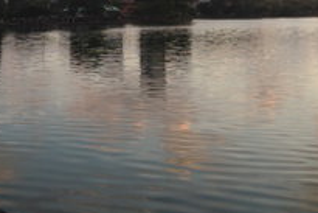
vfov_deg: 19.7
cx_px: 39
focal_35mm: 67
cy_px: -3
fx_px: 592
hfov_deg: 29.0
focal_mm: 4.12
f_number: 2.4
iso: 50
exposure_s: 1/243
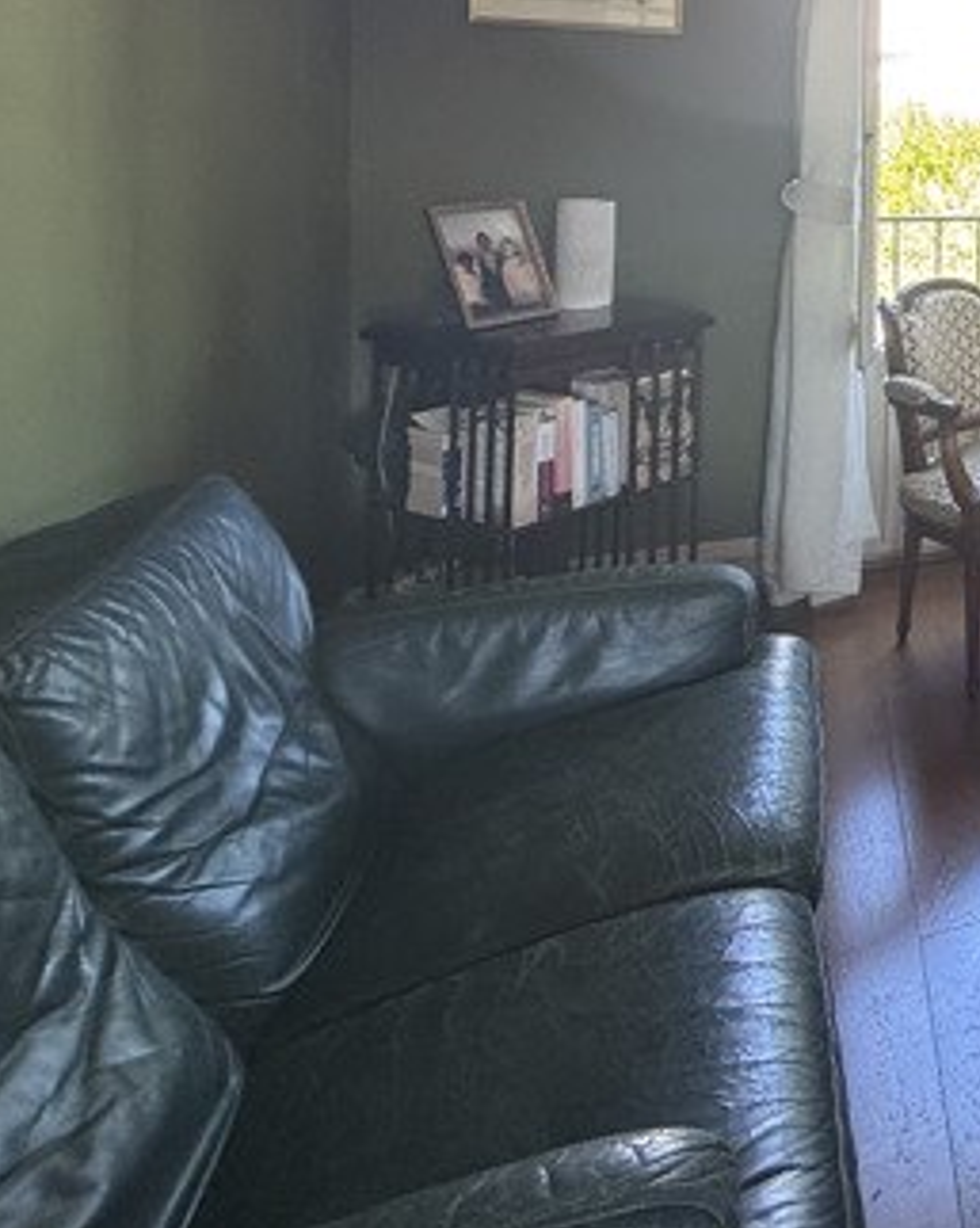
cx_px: 1445
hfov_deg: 28.8
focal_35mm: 34
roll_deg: -1.6
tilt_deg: -1.1
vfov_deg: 47.7
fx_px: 1234
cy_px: 133
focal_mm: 2.22
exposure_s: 1/99
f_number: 2.2
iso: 125
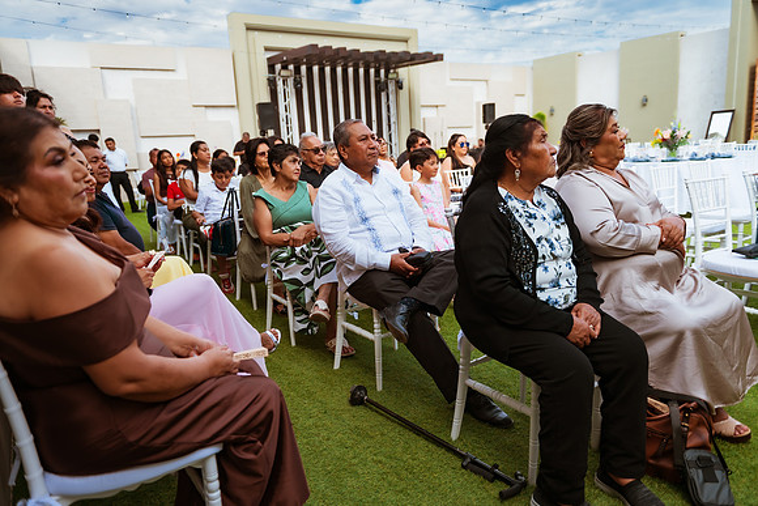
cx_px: 379
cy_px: 253
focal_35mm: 26
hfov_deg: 69.4
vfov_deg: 49.6
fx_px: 548
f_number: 2.8
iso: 100
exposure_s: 1/1250
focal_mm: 26
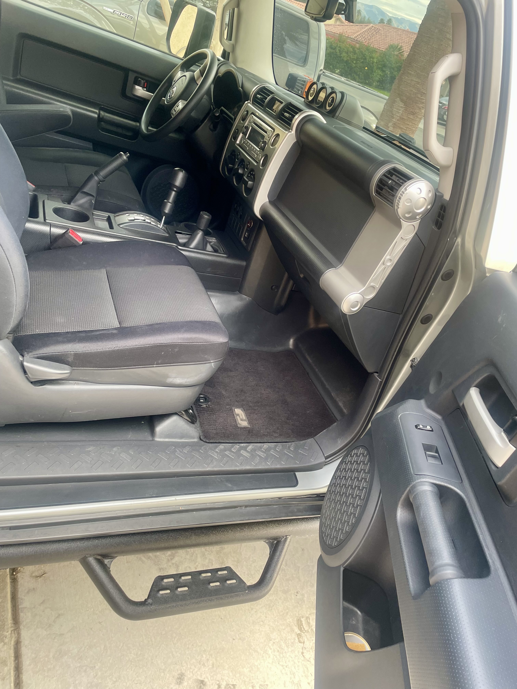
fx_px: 518
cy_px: 344
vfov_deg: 67.3
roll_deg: -19.6
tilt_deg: -28.7
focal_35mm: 26
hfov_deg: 53.1
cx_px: 258
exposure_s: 1/121
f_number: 1.6
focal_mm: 4.2
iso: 125
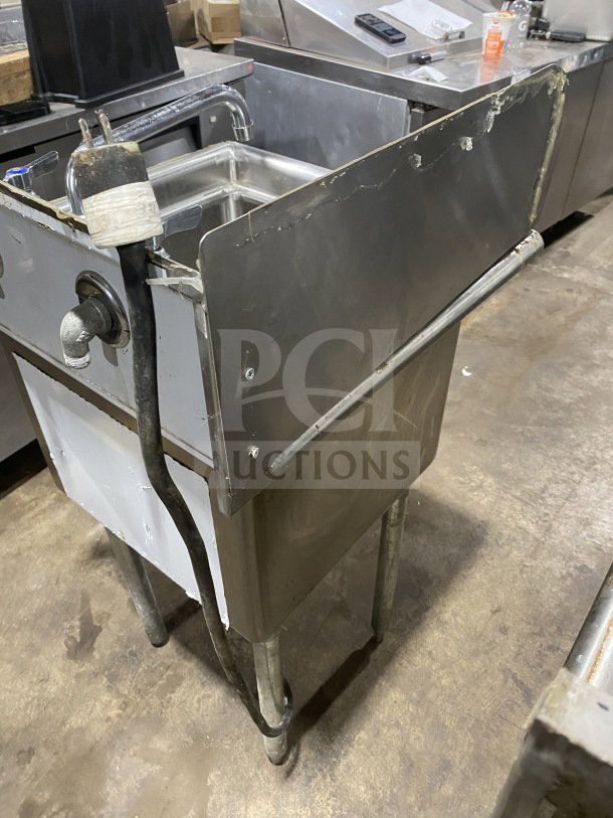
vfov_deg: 67.3
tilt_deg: -40.0
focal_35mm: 26
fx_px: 614
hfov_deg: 53.1
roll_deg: -0.9
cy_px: 409
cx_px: 306
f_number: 1.8
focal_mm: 4.25
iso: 400
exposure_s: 1/60
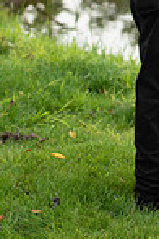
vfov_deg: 9.4
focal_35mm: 215
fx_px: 1424
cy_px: -78
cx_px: 200
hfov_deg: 6.3
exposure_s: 1/200
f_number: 2.8
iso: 400
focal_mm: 70
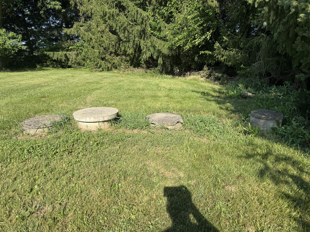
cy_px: 116
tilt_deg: -15.9
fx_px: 215
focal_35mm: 24
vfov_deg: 56.8
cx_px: 155
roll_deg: +2.2
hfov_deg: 71.6
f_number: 1.78
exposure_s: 1/2415
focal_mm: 6.76
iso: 80
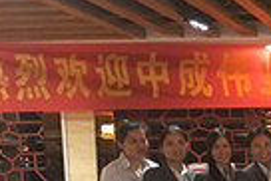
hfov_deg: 15.8
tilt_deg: -4.0
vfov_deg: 11.9
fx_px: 836
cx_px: 480
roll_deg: +0.4
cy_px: 256
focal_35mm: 111
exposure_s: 1/17
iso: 100
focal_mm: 4.15
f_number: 2.2
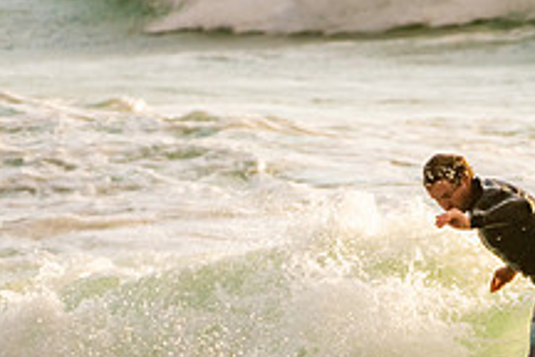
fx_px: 24474
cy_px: 462
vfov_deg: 0.8
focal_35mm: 1647
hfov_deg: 1.3
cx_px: 593
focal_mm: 500
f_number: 5.6
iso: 450
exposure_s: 1/500
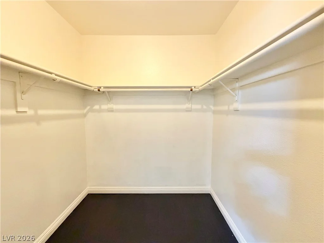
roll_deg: -0.6
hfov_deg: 102.1
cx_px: 162
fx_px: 131
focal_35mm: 14
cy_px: 122
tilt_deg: -4.8
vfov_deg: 85.7
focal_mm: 2.22
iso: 640
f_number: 2.2
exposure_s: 1/60
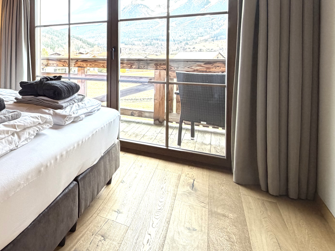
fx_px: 281
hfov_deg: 49.2
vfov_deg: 46.3
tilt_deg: -1.9
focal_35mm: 29
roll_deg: -0.2
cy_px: 60
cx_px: -7
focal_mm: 2.22
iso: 125
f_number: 2.2
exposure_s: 1/121
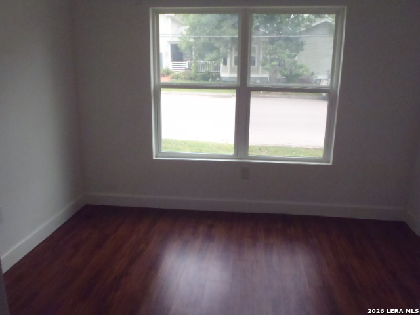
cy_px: 158
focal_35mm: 28
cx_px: 210
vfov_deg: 49.7
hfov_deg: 63.4
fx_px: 340
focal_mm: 5
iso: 640
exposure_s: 1/250
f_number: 3.9
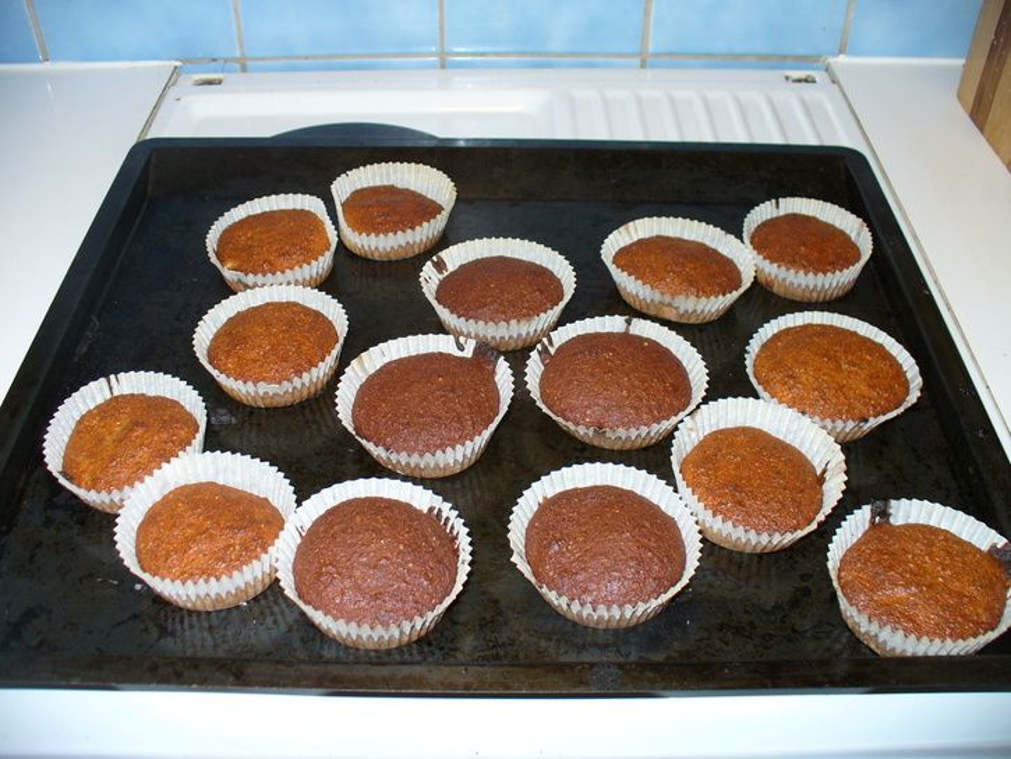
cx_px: 506
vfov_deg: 38.7
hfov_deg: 50.1
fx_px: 1081
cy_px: 380
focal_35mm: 37
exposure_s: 1/60
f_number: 2.8
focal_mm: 6.1
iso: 100
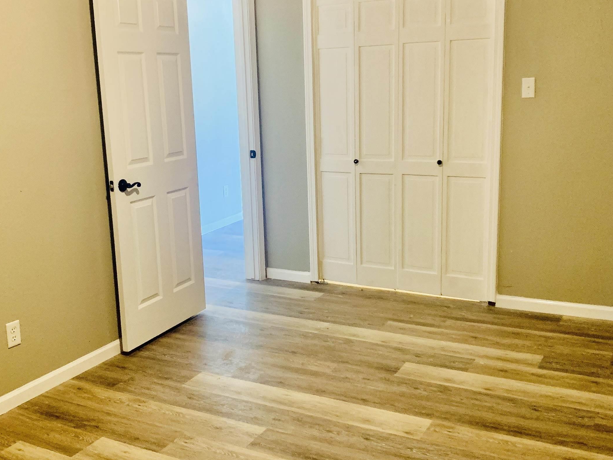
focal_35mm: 38
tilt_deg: -11.5
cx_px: 273
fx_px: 673
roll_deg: +1.2
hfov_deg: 48.9
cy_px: 218
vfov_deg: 37.7
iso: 500
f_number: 1.8
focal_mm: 4.25
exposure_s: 1/30
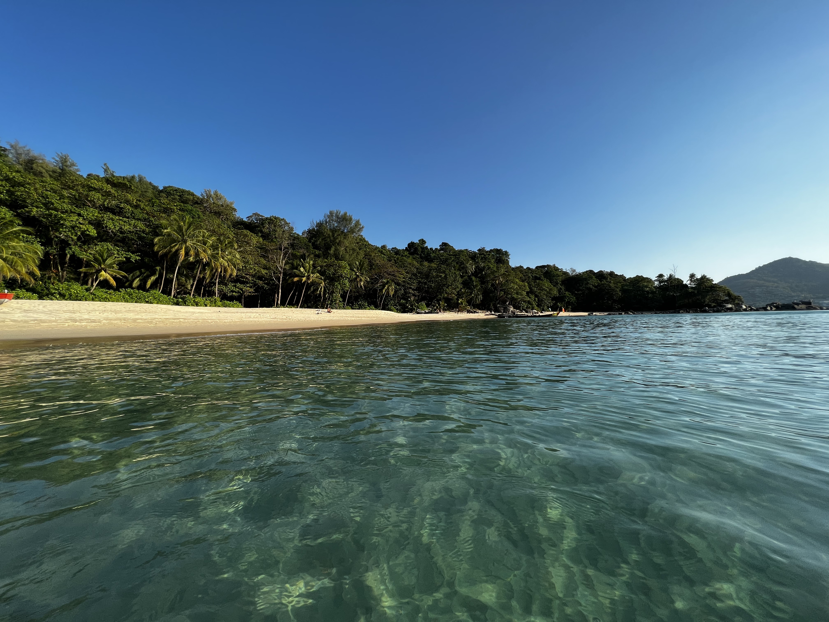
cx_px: 414
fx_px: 311
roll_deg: +2.1
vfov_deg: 89.9
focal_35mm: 13
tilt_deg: +2.1
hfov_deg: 106.2
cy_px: 311
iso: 32
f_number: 1.8
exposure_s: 1/911
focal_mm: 1.57
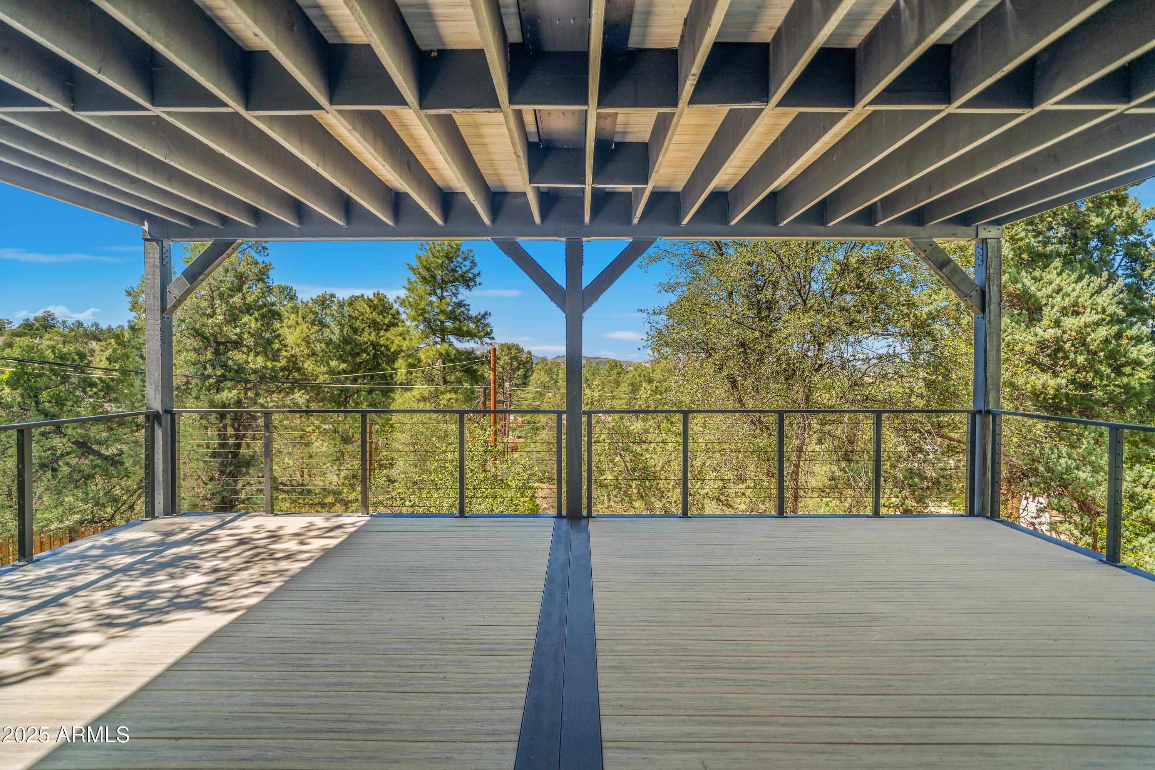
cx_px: 578
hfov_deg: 96.7
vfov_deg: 73.7
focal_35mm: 16
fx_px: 513
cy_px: 385
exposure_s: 1/400
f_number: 1.8
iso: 100
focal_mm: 16
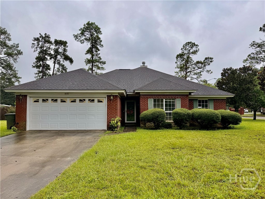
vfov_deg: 56.8
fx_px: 184
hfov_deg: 71.6
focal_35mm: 24
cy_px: 100
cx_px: 132
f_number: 1.78
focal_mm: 6.76
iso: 80
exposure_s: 1/888
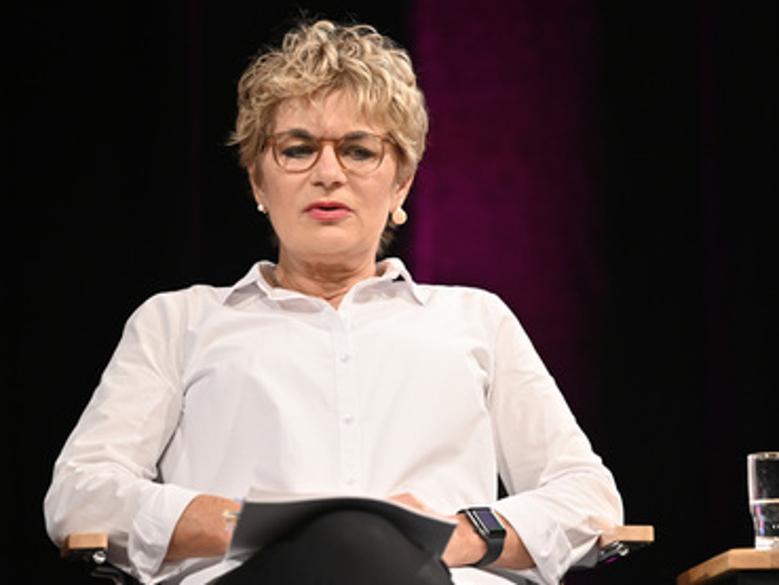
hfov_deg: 8.4
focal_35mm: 235
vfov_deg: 6.3
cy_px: 306
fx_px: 5290
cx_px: 349
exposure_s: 1/320
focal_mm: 200
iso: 1600
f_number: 2.8
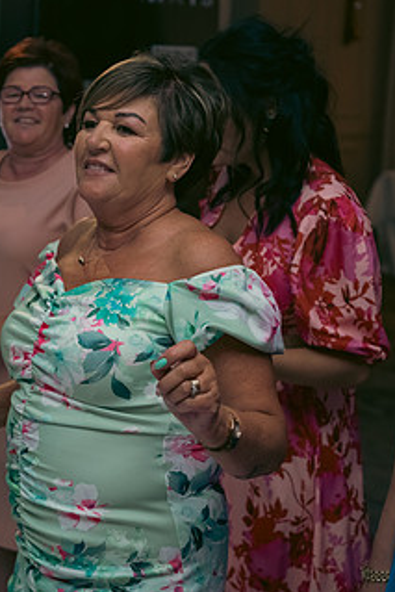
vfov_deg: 25.3
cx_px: 124
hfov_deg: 17.0
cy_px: 264
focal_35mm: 80
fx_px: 1315
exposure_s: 1/160
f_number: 3.5
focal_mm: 44
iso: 800
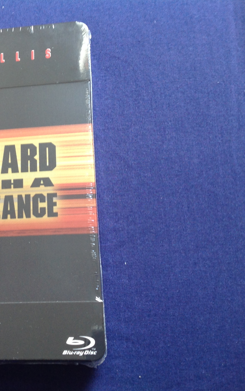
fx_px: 534
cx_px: 16
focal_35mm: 50
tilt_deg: -65.3
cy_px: 194
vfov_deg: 40.3
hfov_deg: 24.9
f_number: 2.4
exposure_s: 1/15
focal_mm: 4.28
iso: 64
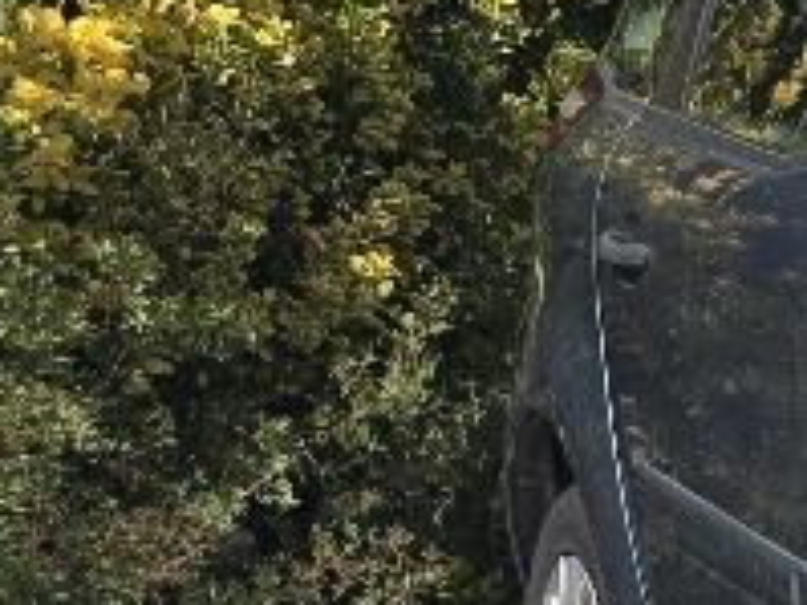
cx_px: 2206
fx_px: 3448
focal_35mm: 148
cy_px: 296
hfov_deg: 10.5
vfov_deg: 10.0
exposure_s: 1/861
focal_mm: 6.3
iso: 12
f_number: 1.7
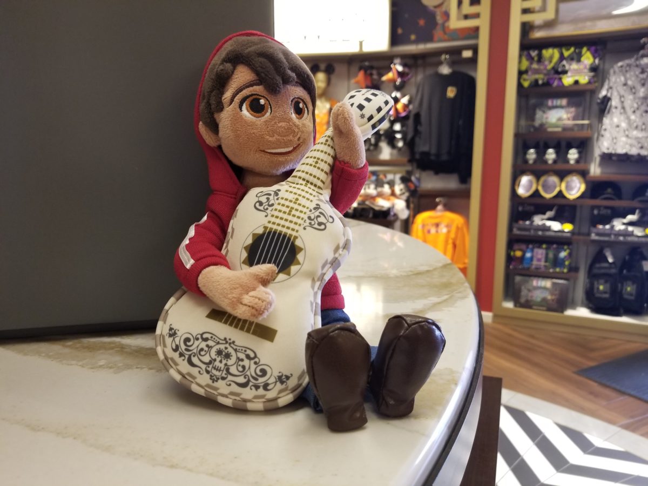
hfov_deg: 67.3
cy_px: 243
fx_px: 487
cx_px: 324
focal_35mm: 26
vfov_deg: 53.1
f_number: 1.7
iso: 160
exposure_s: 1/60
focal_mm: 4.25
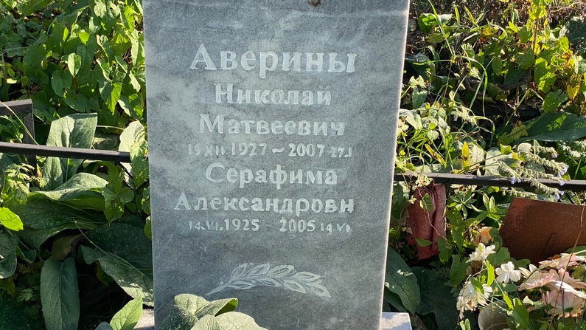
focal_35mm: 57
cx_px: 293
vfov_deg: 21.1
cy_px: 171
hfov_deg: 36.6
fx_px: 886
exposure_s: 1/338
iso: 20
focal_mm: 6
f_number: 2
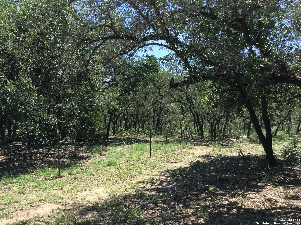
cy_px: 112
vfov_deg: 45.4
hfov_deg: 58.4
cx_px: 150
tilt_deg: -1.0
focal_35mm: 31
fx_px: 270
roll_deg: -1.8
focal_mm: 3.3
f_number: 2.4
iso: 25
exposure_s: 1/652
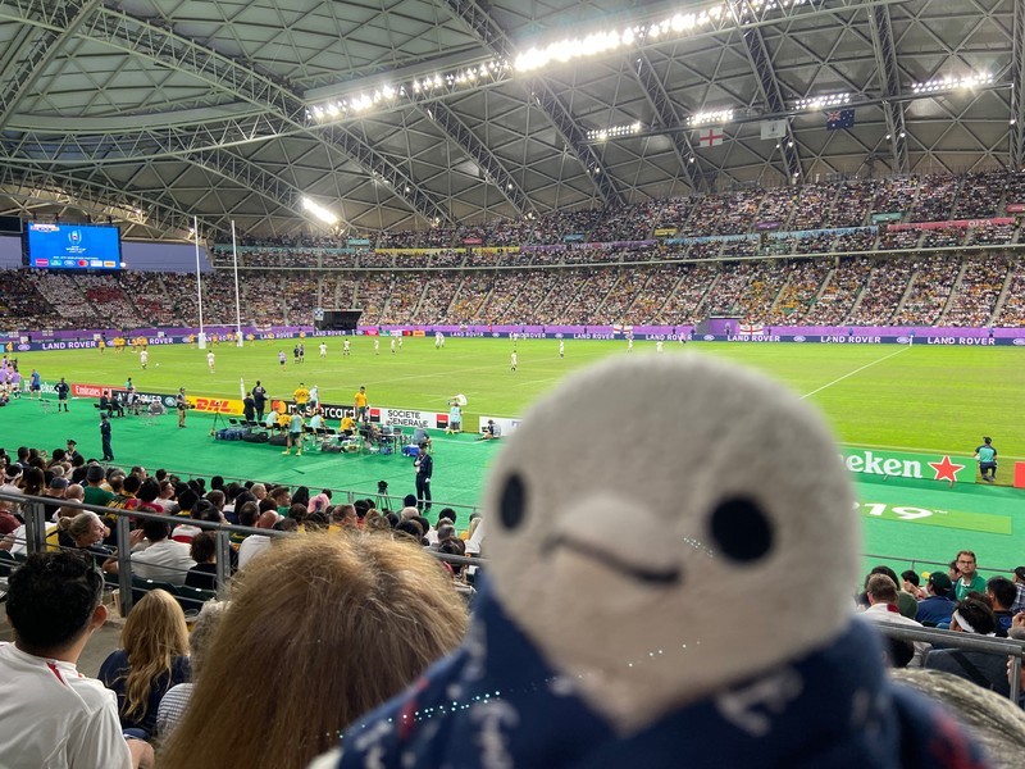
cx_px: 512
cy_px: 384
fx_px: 770
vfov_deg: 53.1
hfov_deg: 67.3
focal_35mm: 26
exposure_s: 1/60
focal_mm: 4.25
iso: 64
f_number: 1.8
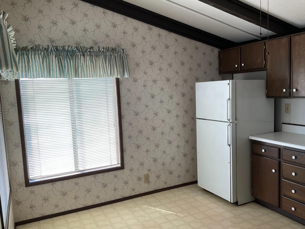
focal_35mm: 31
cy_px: 118
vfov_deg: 45.4
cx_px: 163
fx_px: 273
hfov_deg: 58.3
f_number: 1.8
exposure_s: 1/60
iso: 40
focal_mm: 3
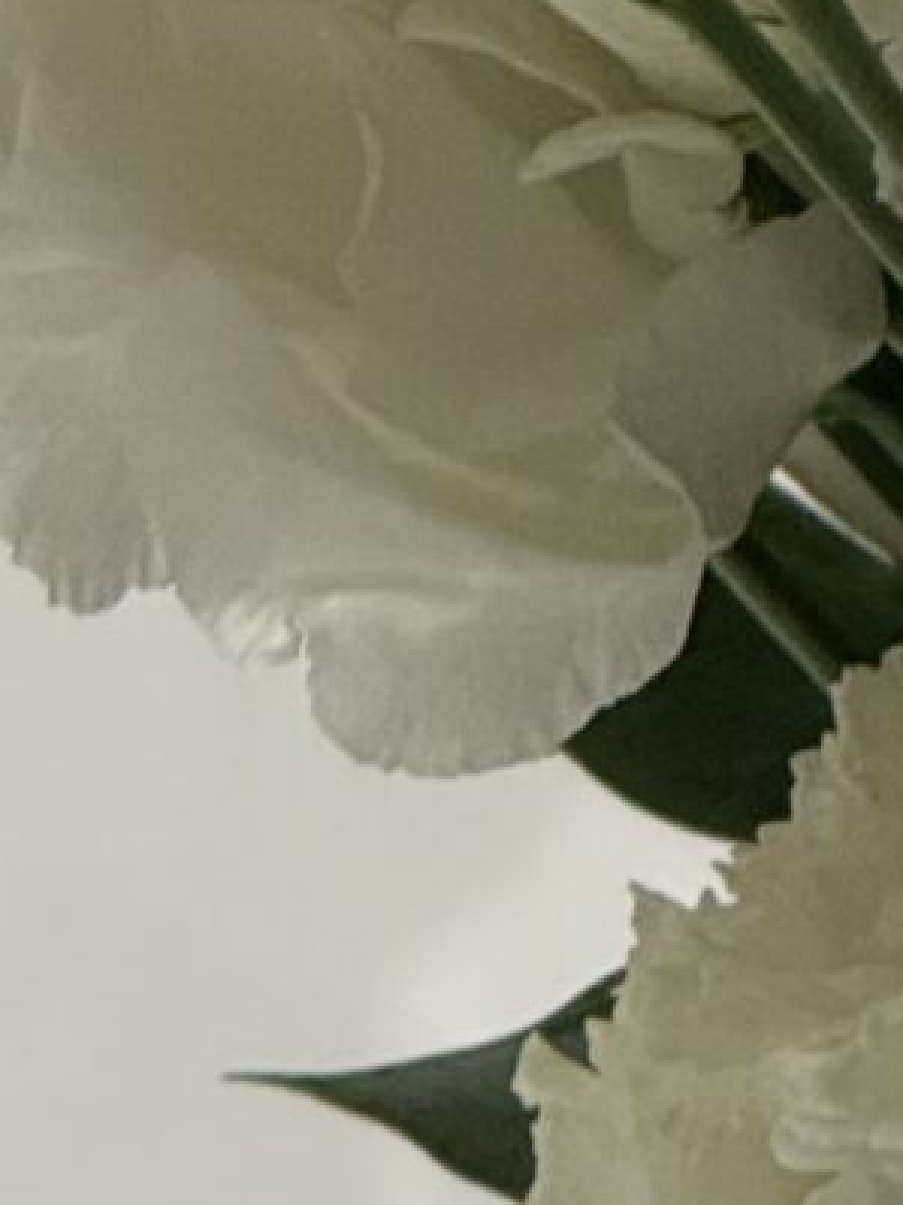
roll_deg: -2.8
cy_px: 855
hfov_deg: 1.9
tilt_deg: -7.3
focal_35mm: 770
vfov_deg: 2.6
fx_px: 26796
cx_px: 1785
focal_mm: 15.66
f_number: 2.8
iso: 200
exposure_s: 1/100
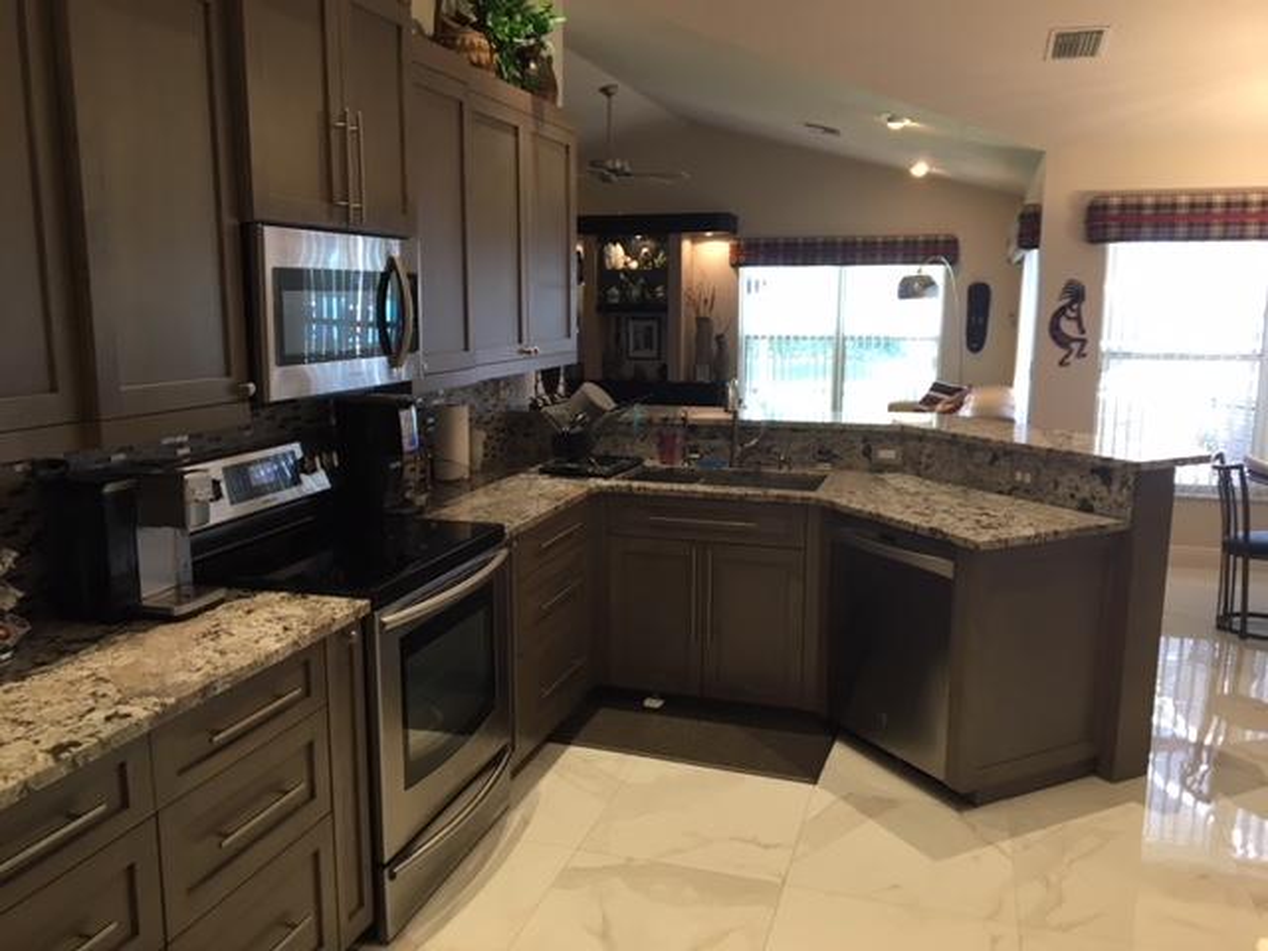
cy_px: 476
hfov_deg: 61.7
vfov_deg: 48.2
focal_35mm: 29
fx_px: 1062
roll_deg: +0.4
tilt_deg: -7.1
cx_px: 634
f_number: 2.2
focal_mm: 4.15
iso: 64
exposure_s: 1/30
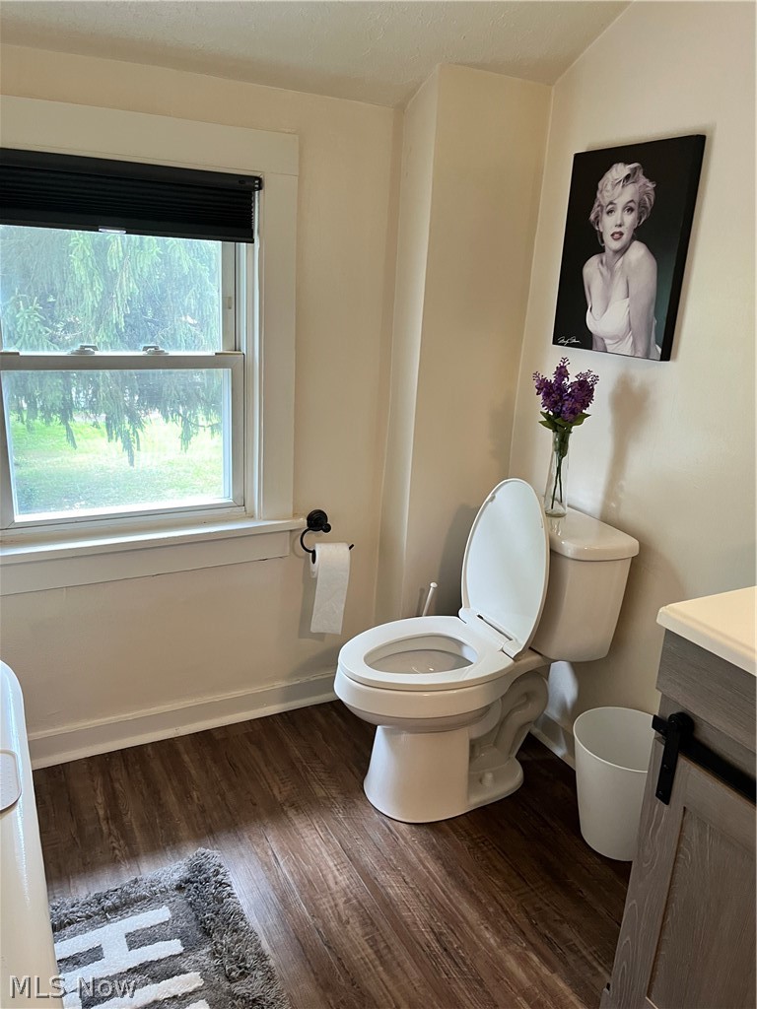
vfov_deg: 67.3
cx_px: 378
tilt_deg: -17.1
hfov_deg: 53.1
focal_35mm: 26
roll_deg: -3.1
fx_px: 758
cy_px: 504
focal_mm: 5.1
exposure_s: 1/60
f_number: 1.6
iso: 160
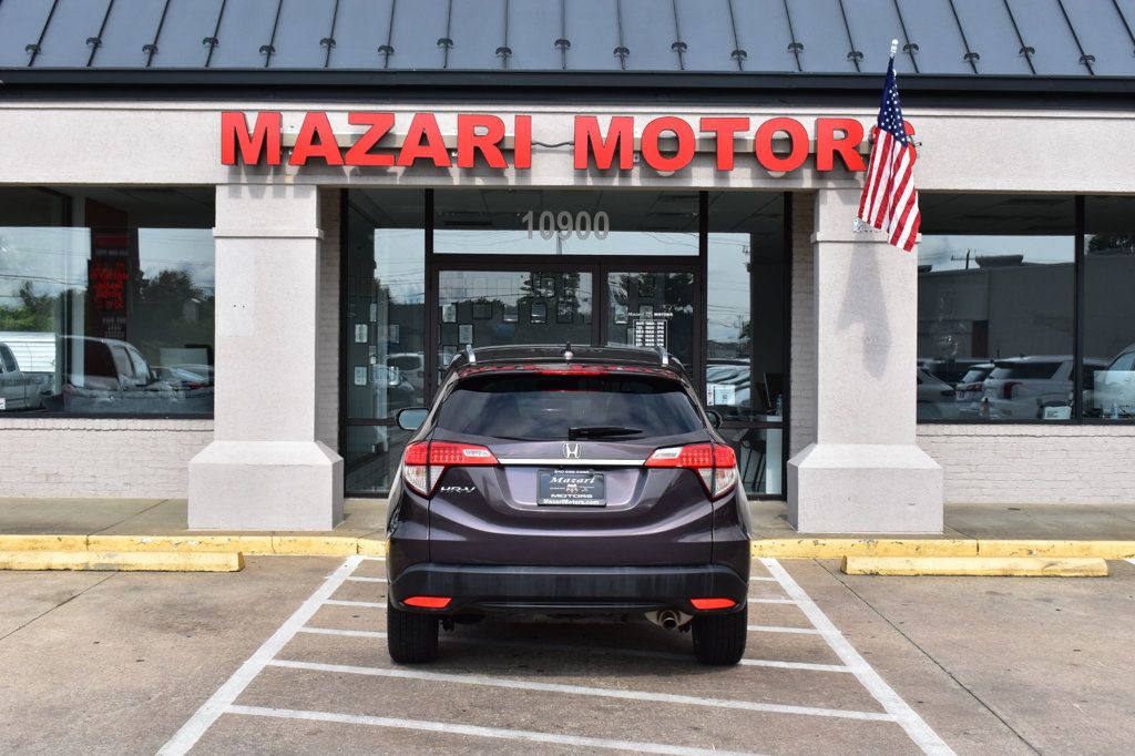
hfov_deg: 41.1
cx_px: 568
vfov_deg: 28.1
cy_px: 378
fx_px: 1513
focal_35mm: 48
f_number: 11
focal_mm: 32
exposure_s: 1/500
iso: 400
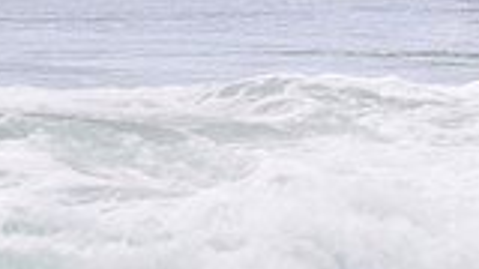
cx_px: 513
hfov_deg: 1.3
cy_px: -161
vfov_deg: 0.7
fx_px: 21160
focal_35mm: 1666
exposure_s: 1/1250
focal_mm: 430
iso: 900
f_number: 11
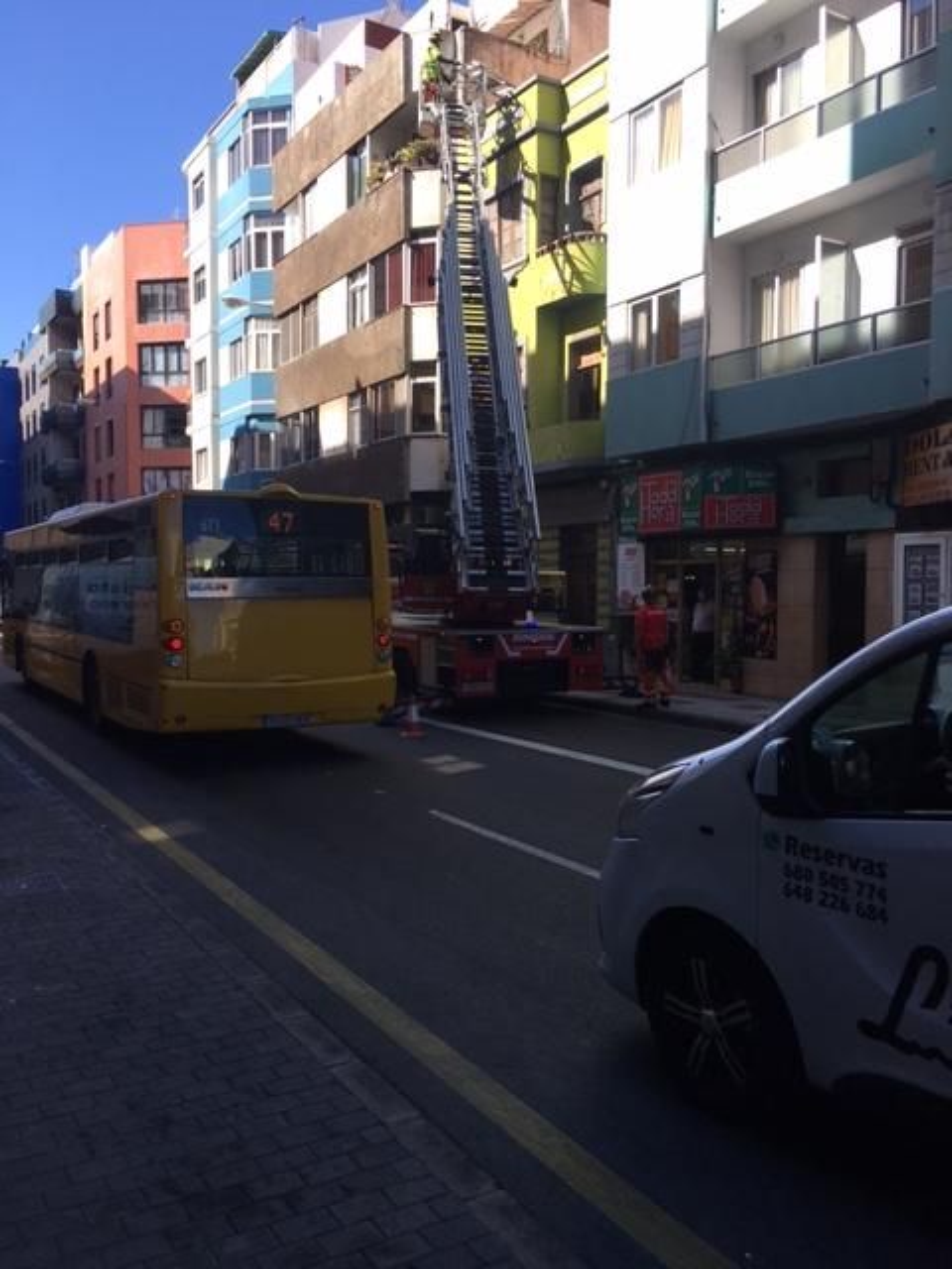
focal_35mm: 29
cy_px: 634
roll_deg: +0.1
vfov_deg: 61.7
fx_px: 1063
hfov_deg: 48.2
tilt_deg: -0.3
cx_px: 476
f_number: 2.2
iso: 25
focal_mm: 4.15
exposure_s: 1/686
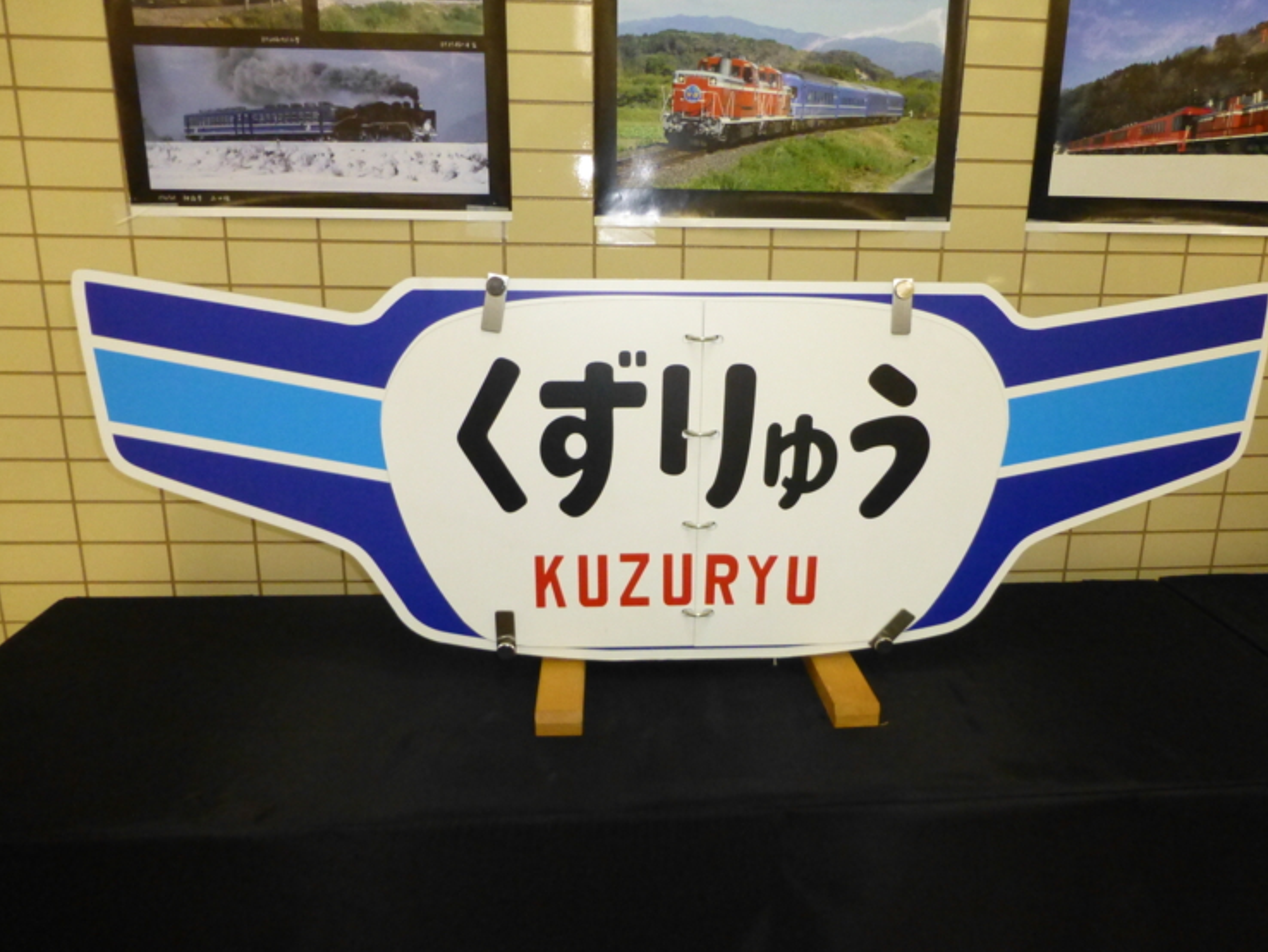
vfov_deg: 53.1
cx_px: 680
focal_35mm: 26
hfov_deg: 67.2
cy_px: 462
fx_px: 953
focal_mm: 4.3
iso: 800
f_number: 3.3
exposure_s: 1/60
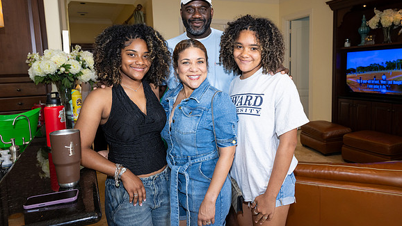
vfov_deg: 42.8
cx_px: 215
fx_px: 288
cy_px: 100
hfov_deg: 69.8
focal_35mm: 27
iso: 800
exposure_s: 1/80
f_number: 5.6
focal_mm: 24
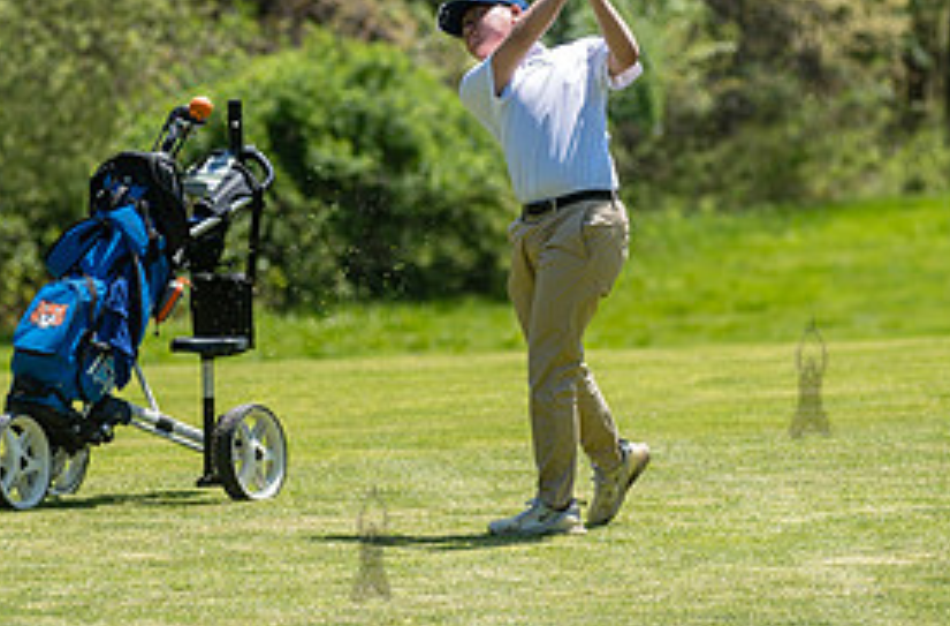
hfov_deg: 5.6
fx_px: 9672
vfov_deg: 3.7
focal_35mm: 368
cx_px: 492
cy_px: 121
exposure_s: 1/800
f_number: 3.5
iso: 100
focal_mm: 155
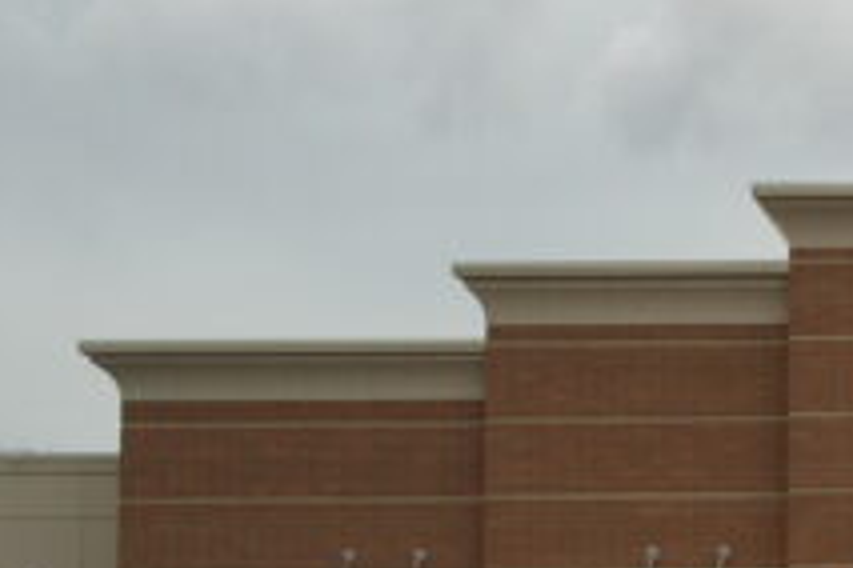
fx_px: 2559
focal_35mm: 108
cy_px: 624
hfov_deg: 17.4
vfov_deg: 12.5
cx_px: 1205
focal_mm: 20
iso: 400
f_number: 3.5
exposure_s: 1/80
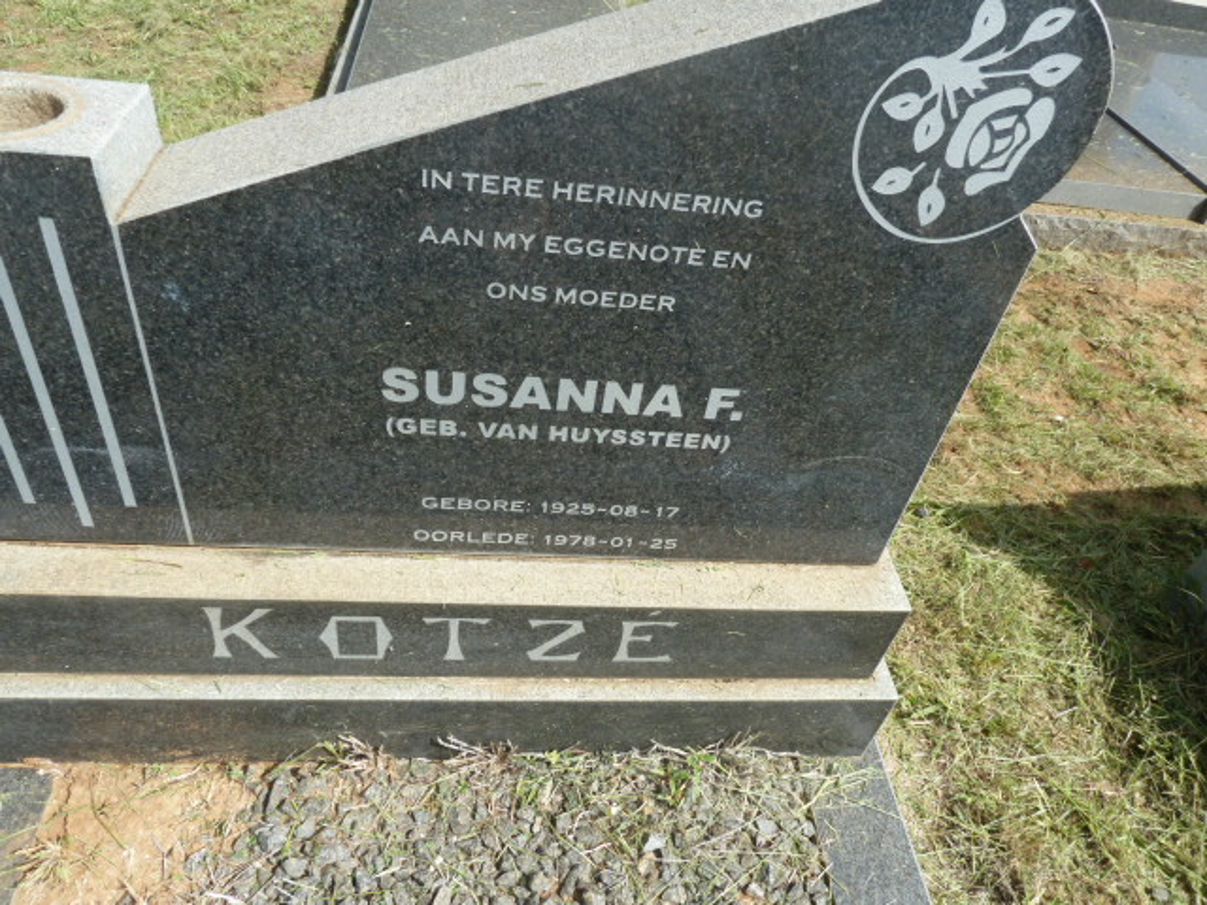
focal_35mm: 25
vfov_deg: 54.9
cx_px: 604
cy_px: 452
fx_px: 872
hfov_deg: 69.4
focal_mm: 4.1
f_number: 4
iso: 80
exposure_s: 1/400
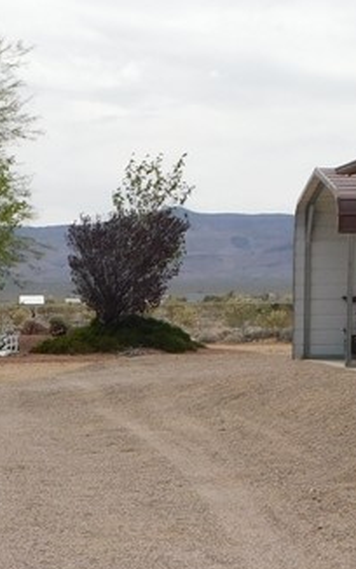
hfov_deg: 10.7
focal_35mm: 120
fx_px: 1861
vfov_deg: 17.3
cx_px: -92
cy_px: 426
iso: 125
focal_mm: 6.3
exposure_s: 1/1250
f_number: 3.5
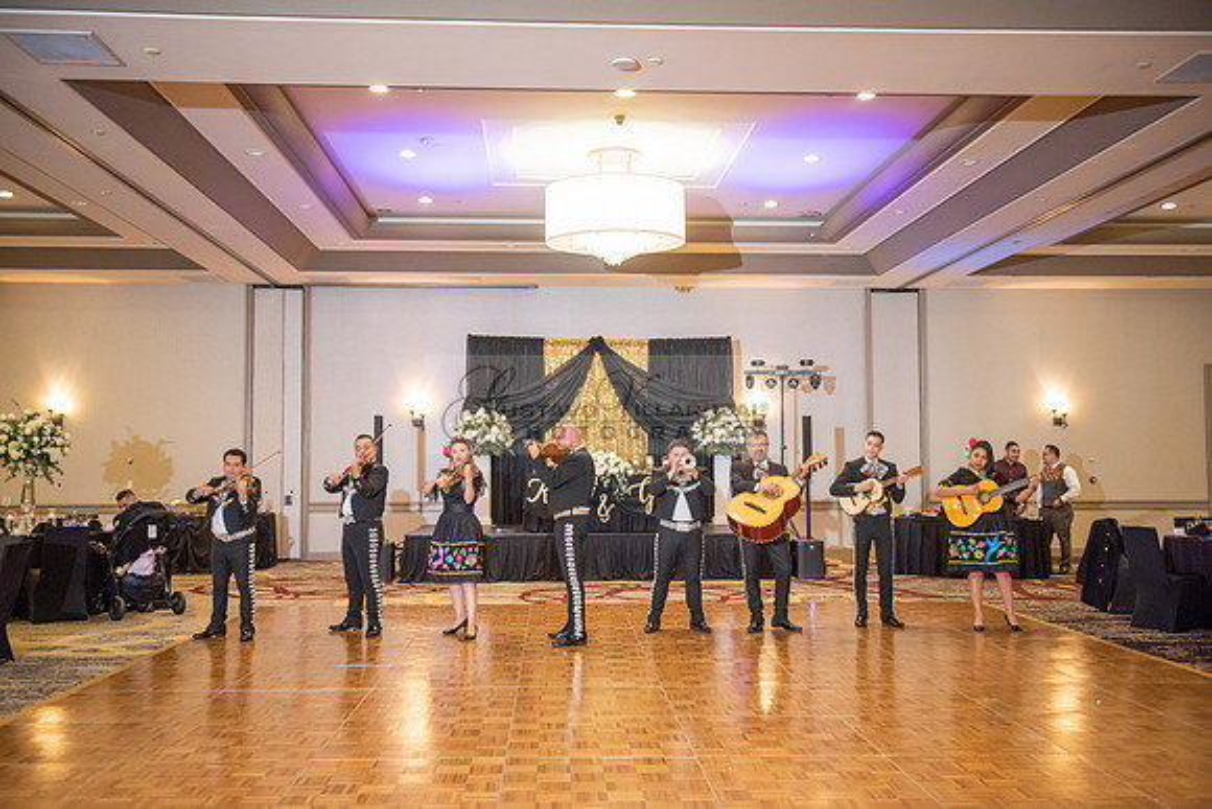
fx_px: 1179
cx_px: 606
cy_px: 404
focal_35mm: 35
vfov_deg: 37.9
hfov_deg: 54.4
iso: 1600
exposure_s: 1/125
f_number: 2.8
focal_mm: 35
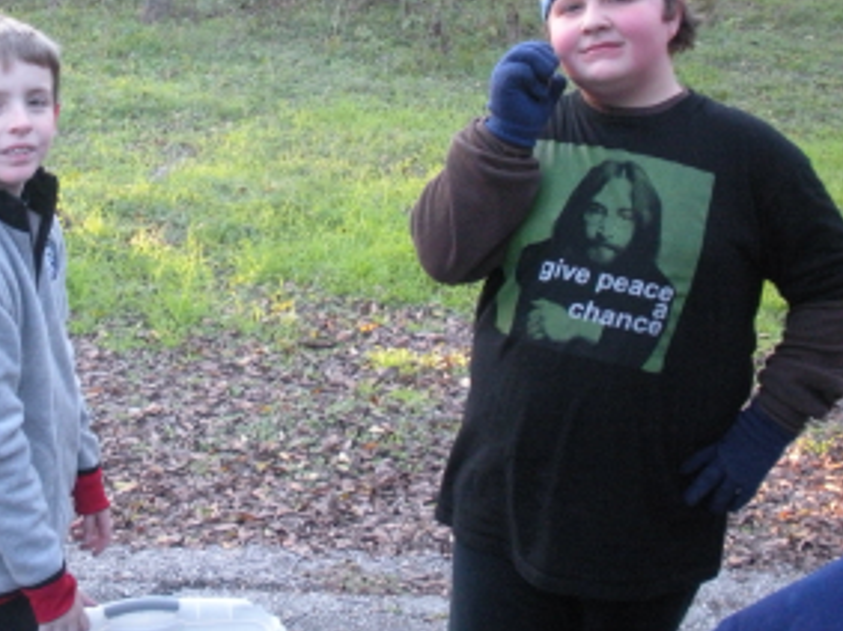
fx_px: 1412
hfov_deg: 33.0
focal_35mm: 58
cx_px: 298
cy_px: 152
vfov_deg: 24.9
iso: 400
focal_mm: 6.3
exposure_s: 1/56.4
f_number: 3.5
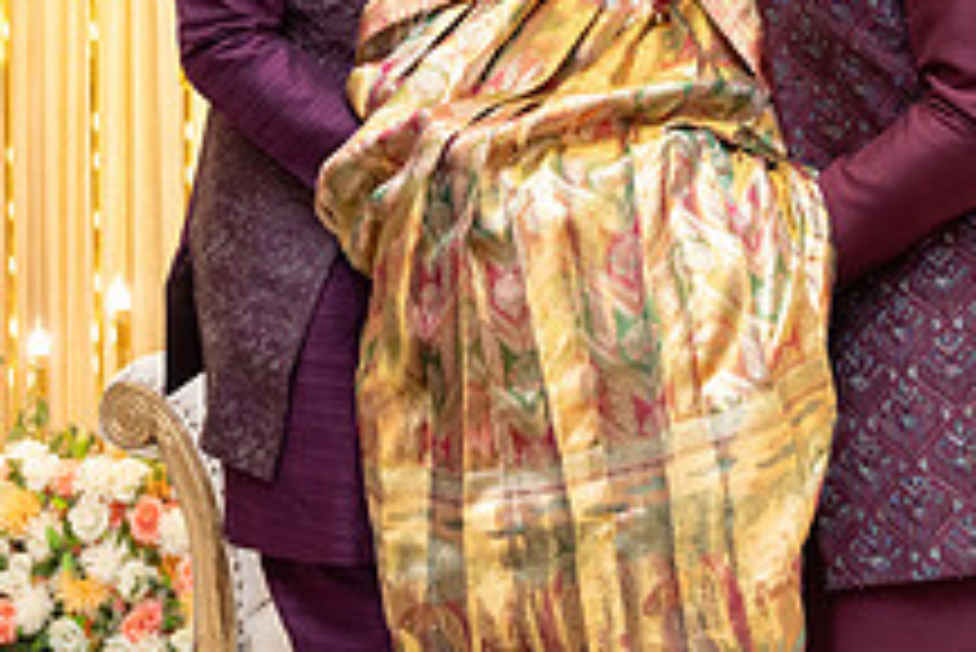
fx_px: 2170
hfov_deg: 25.3
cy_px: -25
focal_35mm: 80
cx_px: 607
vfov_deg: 16.7
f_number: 2.8
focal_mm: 30
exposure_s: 1/160
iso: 1250
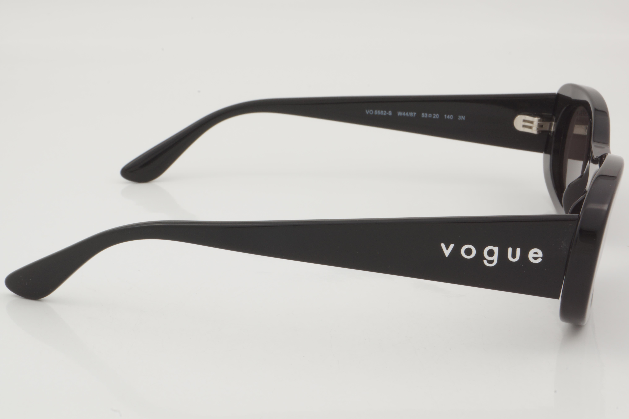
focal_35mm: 75
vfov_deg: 18.2
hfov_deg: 27.0
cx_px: 314
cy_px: 210
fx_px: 1310
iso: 100
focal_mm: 50
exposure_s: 1/3
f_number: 32
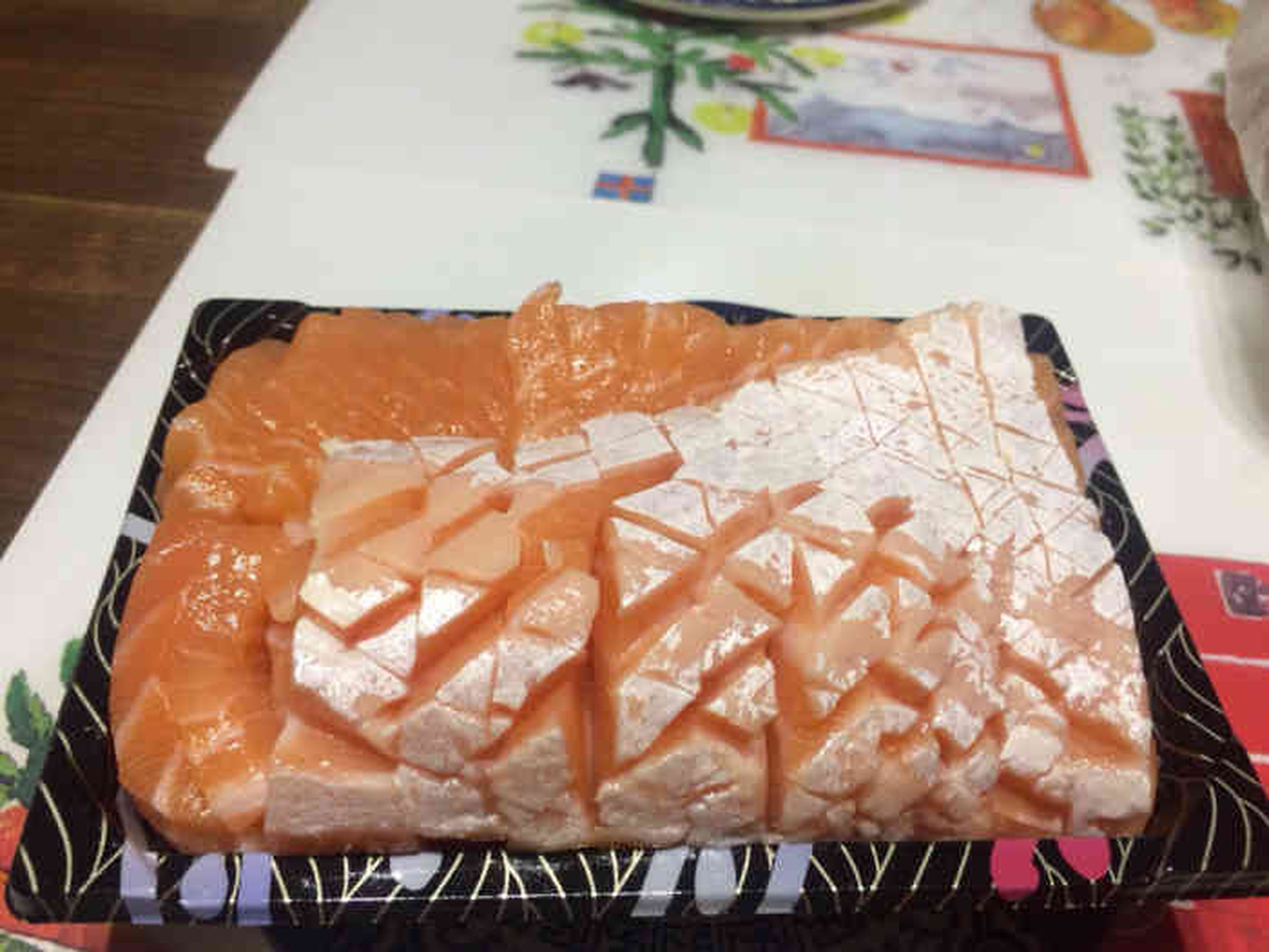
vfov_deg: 48.2
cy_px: 476
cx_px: 634
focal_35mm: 29
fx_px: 1063
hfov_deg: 61.7
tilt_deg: -49.2
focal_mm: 4.15
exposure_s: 1/30
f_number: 2.2
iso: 100
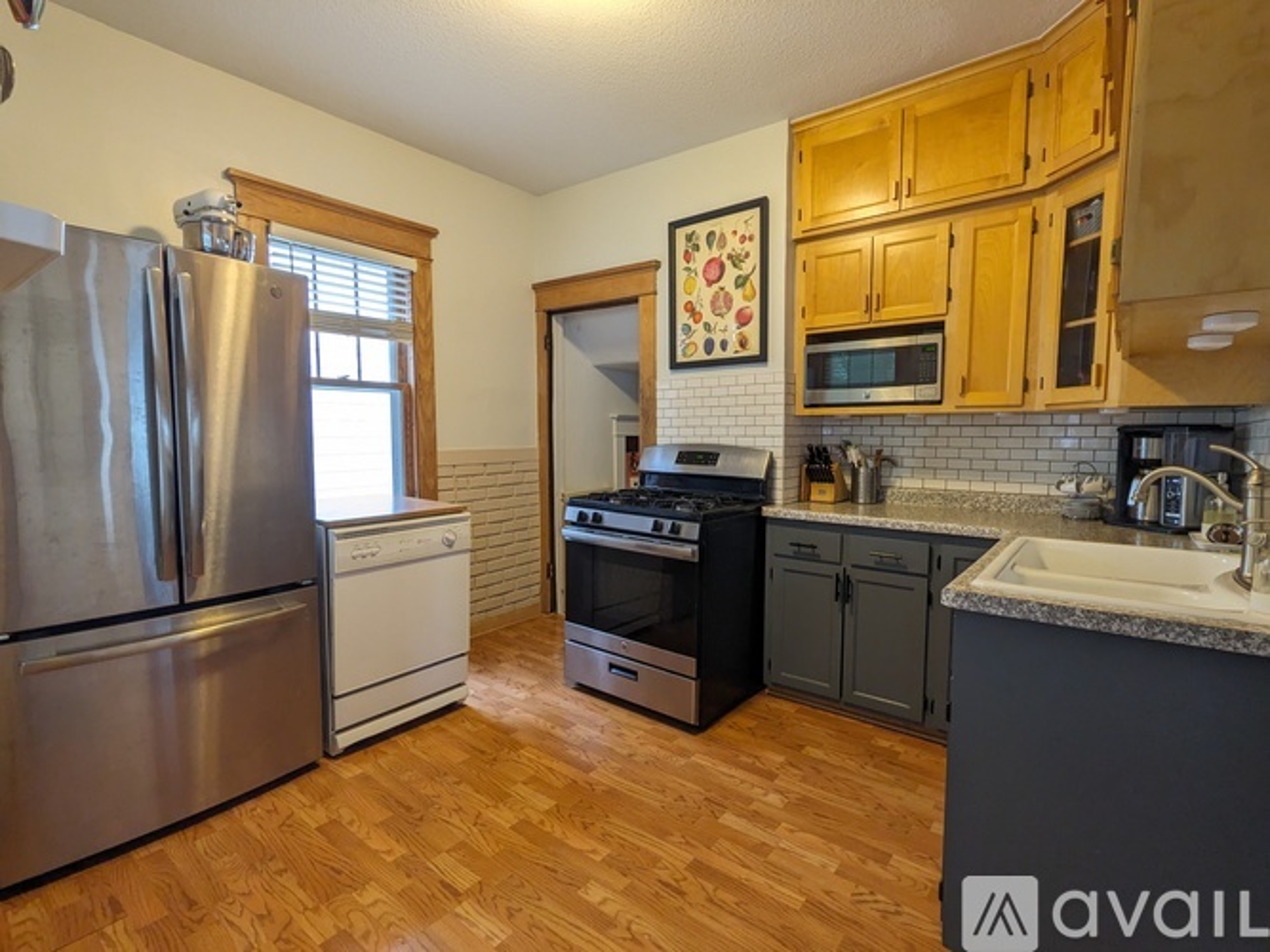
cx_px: 635
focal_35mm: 16
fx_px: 587
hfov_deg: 94.5
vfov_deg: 78.1
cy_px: 476
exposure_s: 1/24
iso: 78
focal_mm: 2.22
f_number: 2.2
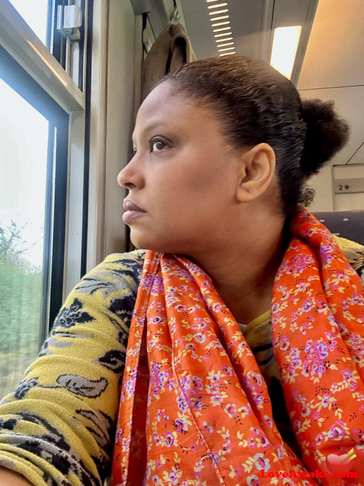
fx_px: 421
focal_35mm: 30
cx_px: 182
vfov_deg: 60.0
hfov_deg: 46.8
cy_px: 243
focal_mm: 2.69
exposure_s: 1/60
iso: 160
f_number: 1.9
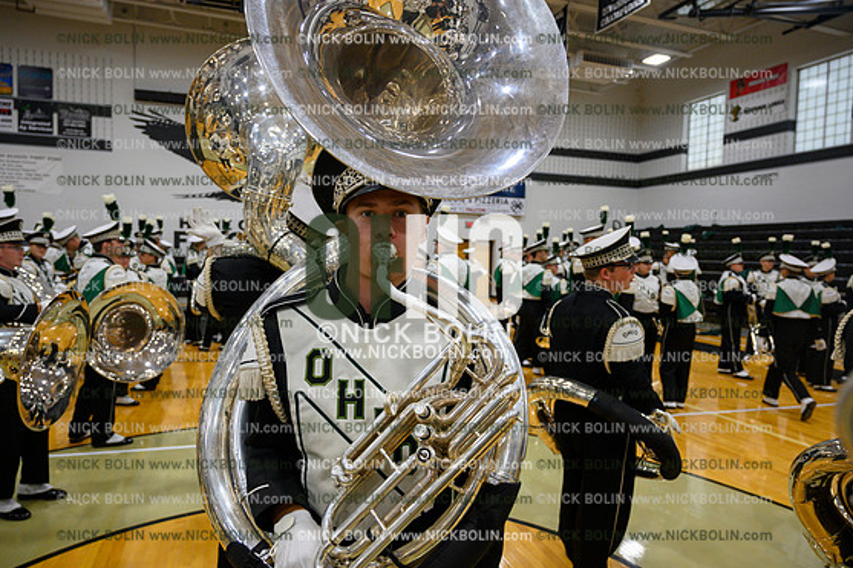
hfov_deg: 71.5
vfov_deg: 51.3
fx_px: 592
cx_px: 413
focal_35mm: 25
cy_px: 286
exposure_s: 1/250
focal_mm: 24
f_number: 4
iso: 1250
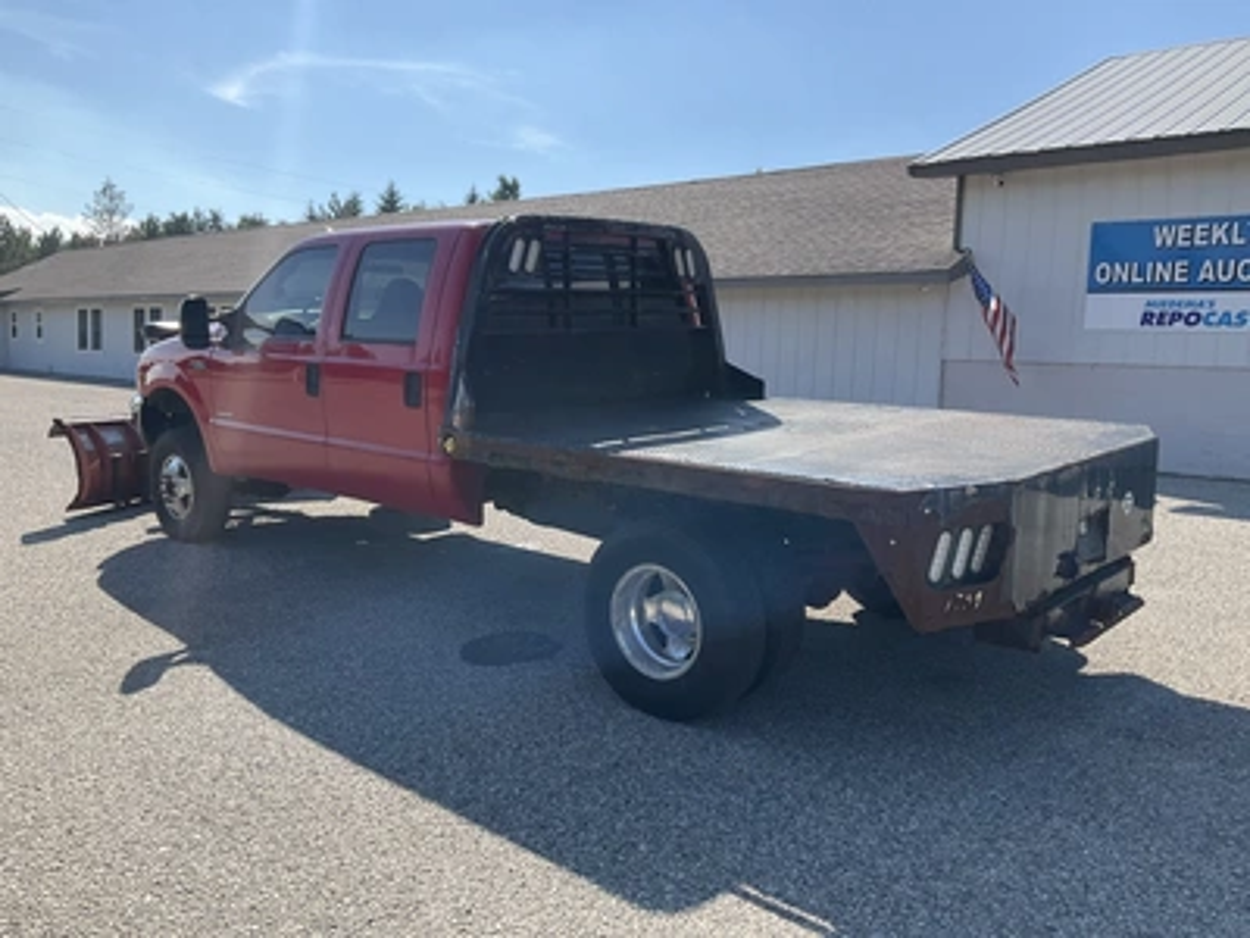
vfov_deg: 48.2
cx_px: 625
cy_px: 469
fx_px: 1047
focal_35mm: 29
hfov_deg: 61.7
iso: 25
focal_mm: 3
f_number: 1.8
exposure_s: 1/1342
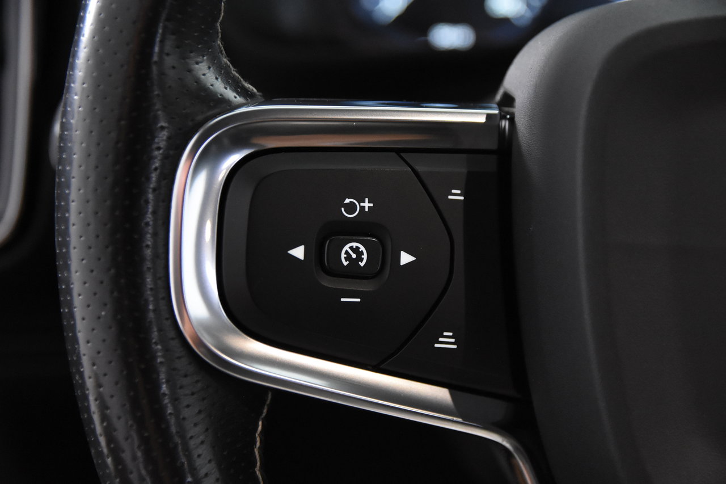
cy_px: 242
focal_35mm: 68
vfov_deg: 20.2
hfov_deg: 29.9
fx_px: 1361
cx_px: 363
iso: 4500
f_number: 3.5
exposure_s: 1/80
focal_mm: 45
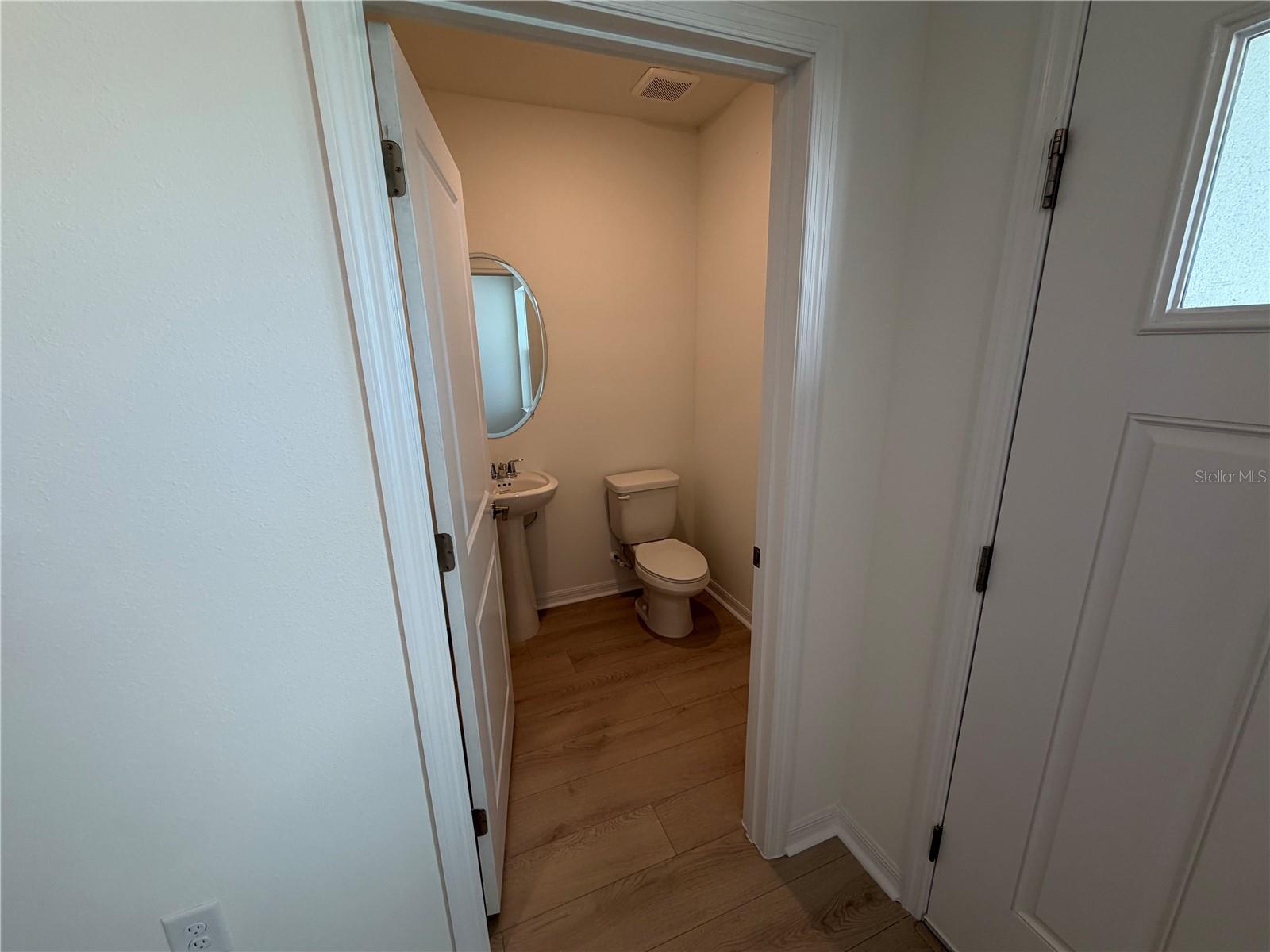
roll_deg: +0.8
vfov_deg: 85.7
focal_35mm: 14
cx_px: 635
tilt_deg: -12.8
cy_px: 476
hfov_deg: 102.1
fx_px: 514
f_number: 2.2
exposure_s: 1/120
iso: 100
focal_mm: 2.22
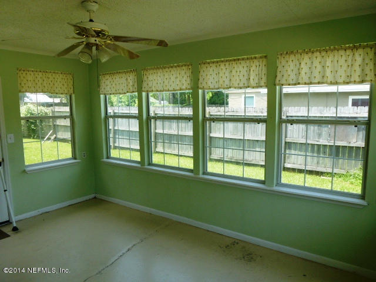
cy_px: 141
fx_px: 261
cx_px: 188
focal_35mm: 24
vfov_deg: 56.8
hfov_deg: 71.6
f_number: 3.5
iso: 100
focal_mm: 4.3
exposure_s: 1/125
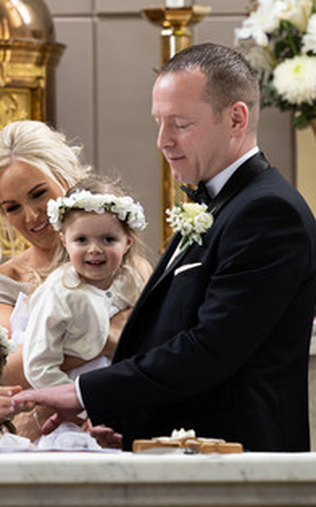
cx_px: 63
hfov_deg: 4.2
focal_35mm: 310
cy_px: 294
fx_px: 4275
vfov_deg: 6.8
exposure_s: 1/125
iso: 640
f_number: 2.8
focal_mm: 140
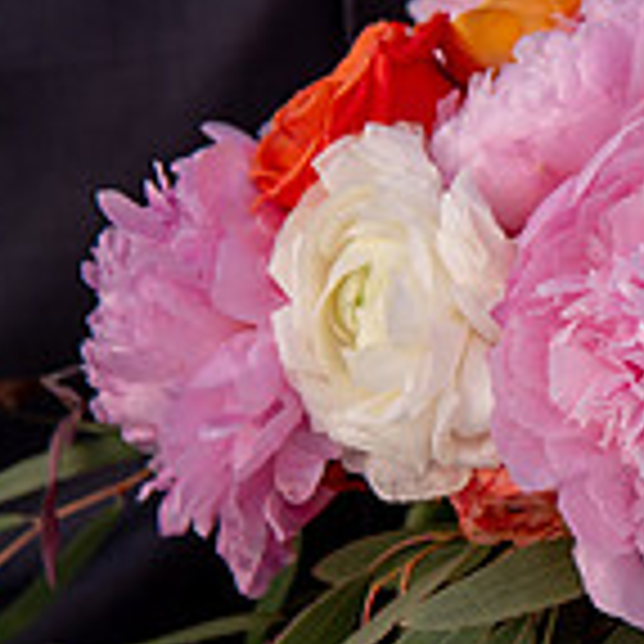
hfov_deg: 6.9
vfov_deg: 7.0
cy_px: 393
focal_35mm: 250
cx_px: 1051
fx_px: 5262
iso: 200
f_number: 4
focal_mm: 70
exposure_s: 1/125
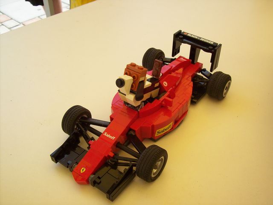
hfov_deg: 51.4
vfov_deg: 39.7
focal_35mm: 36
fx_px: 284
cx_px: 136
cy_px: 102
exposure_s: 1/313
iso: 80
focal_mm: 6
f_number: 4.8
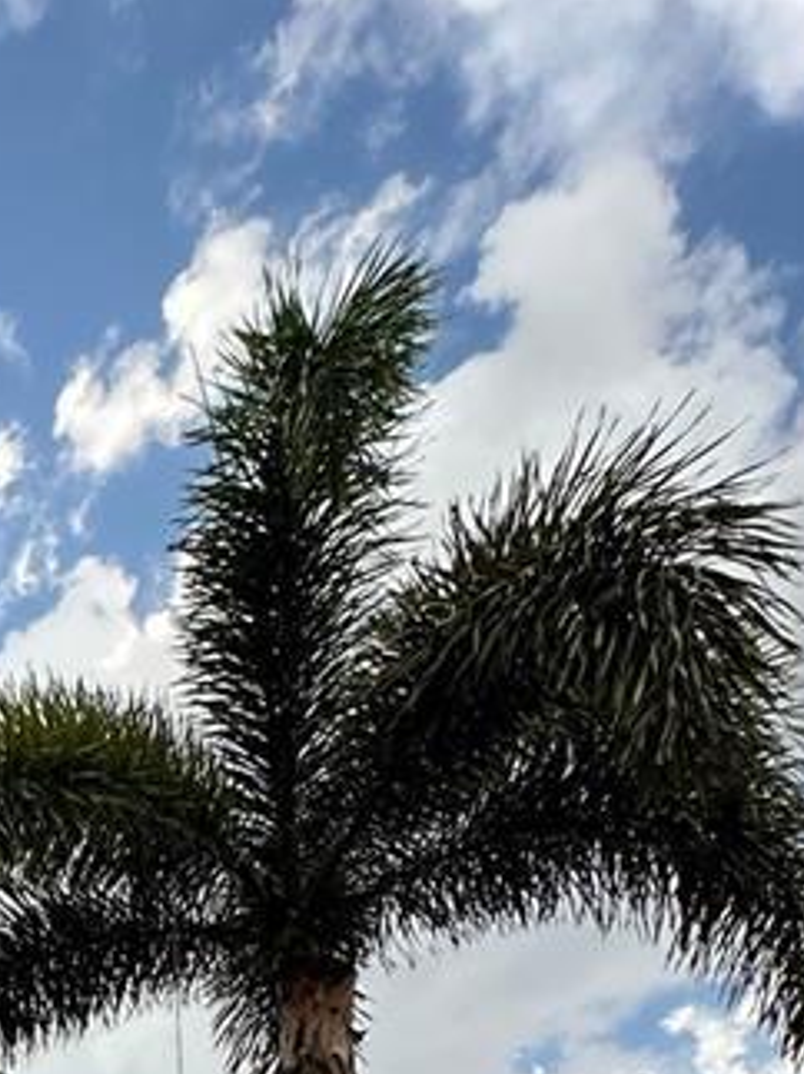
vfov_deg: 25.7
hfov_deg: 22.1
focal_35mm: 52
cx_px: -472
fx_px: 1611
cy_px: 1669
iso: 40
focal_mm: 2.22
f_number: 2.2
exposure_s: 1/744
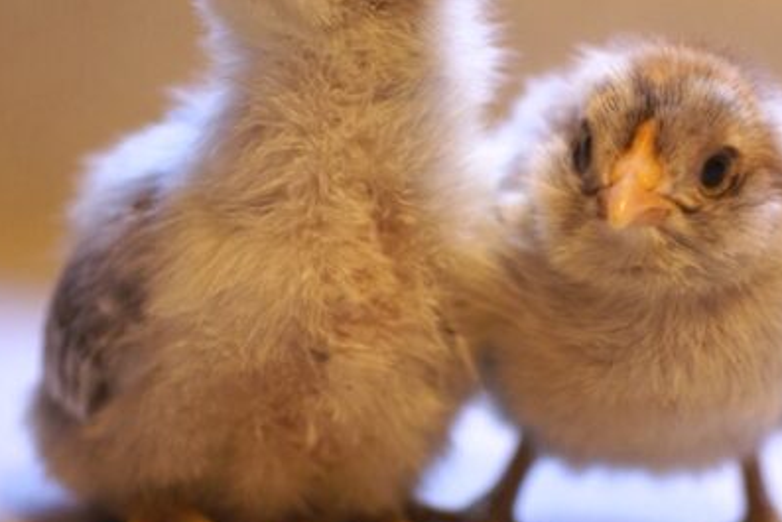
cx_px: 523
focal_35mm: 128
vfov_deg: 10.7
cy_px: 178
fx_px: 2781
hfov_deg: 16.0
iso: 400
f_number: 2.8
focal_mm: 50
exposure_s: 1/20
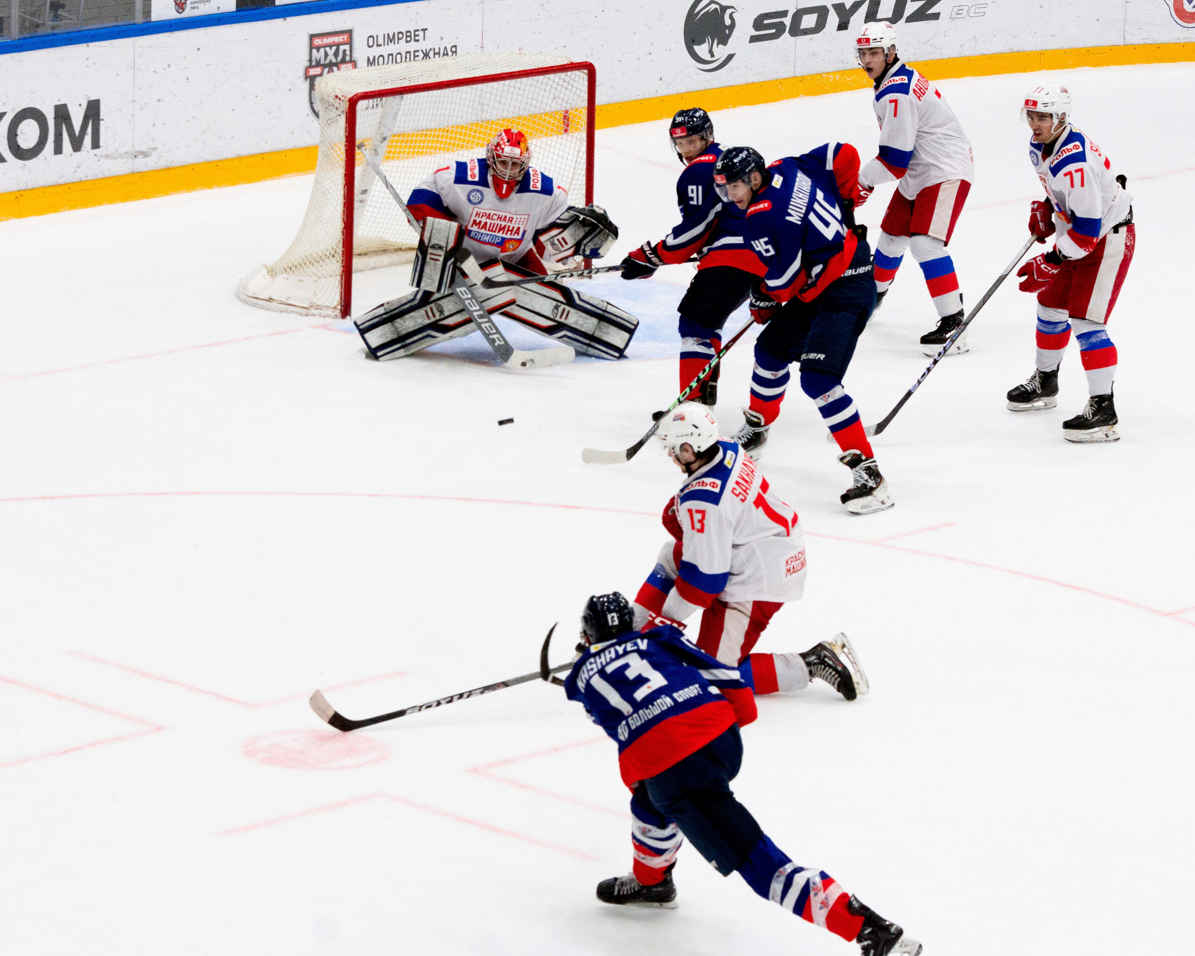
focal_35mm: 163
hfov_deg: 11.9
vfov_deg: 9.5
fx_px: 5752
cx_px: 526
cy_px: 421
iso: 2500
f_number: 6.3
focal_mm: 86
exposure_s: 1/1000
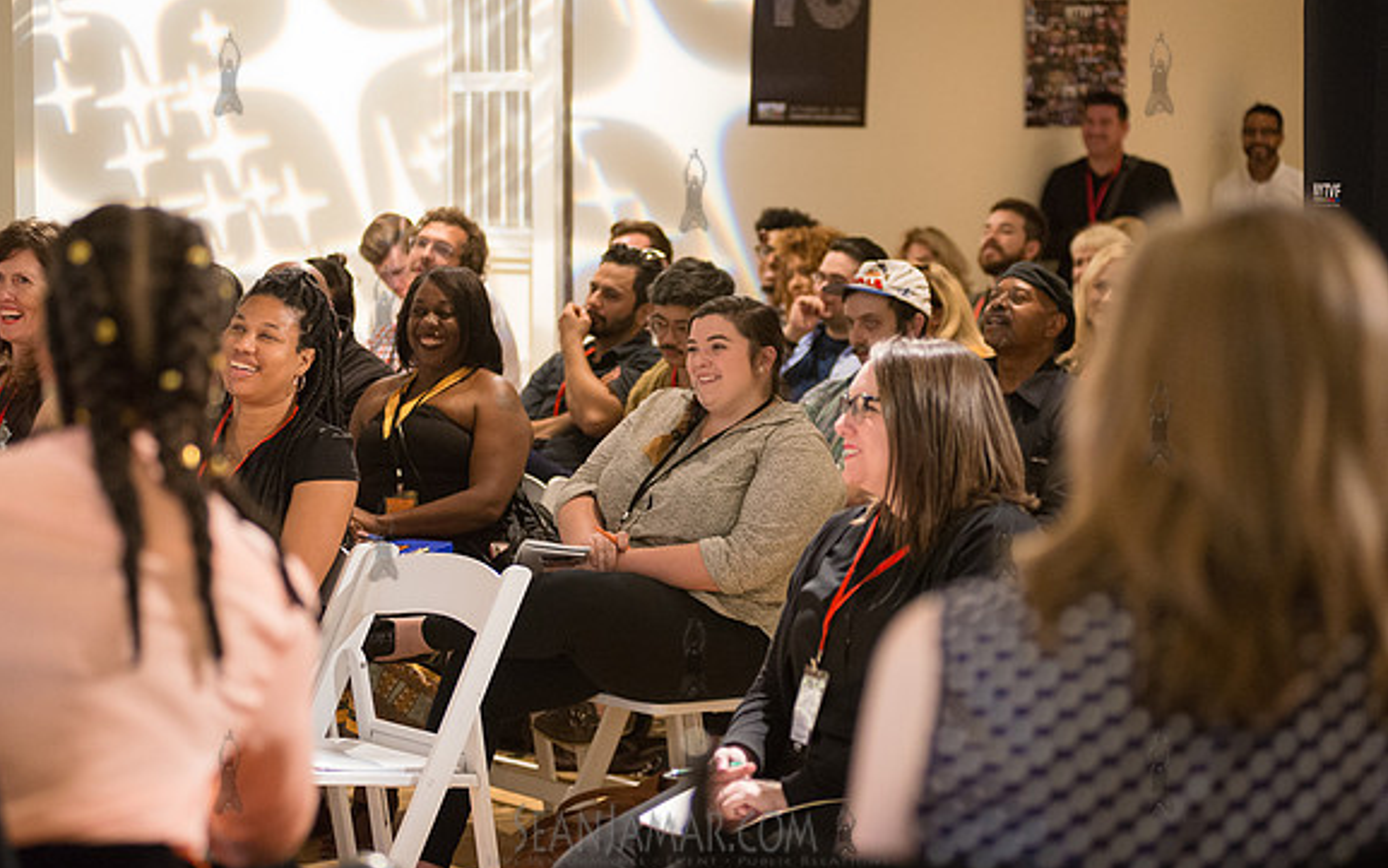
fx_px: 3103
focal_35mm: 82
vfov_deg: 15.9
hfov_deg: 25.2
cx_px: 693
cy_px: 422
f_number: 2.8
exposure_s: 1/200
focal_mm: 80
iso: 4000
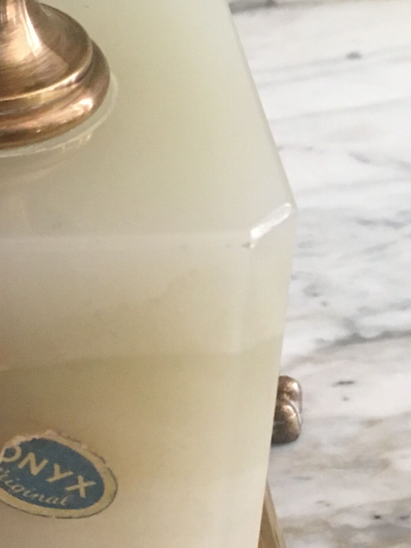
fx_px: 1472
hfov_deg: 15.7
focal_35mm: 93
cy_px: 388
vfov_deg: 21.0
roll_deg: -0.7
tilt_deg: -38.4
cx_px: 48
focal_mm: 4.15
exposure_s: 1/30
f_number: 2.2
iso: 125
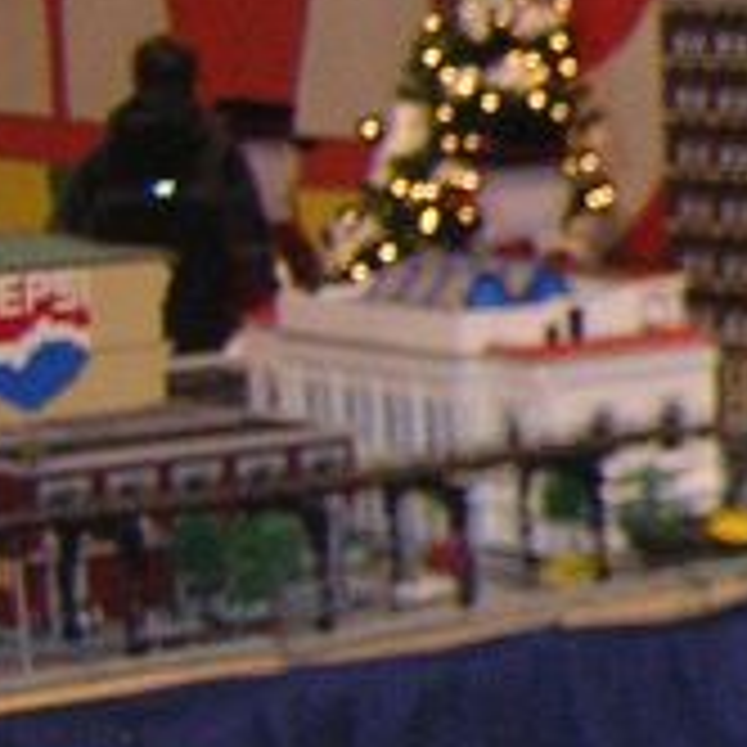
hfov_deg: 10.1
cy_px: 162
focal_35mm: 153
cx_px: 1728
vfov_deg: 11.4
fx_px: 3735
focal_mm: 4.7
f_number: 2.6
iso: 400
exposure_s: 1/60.1
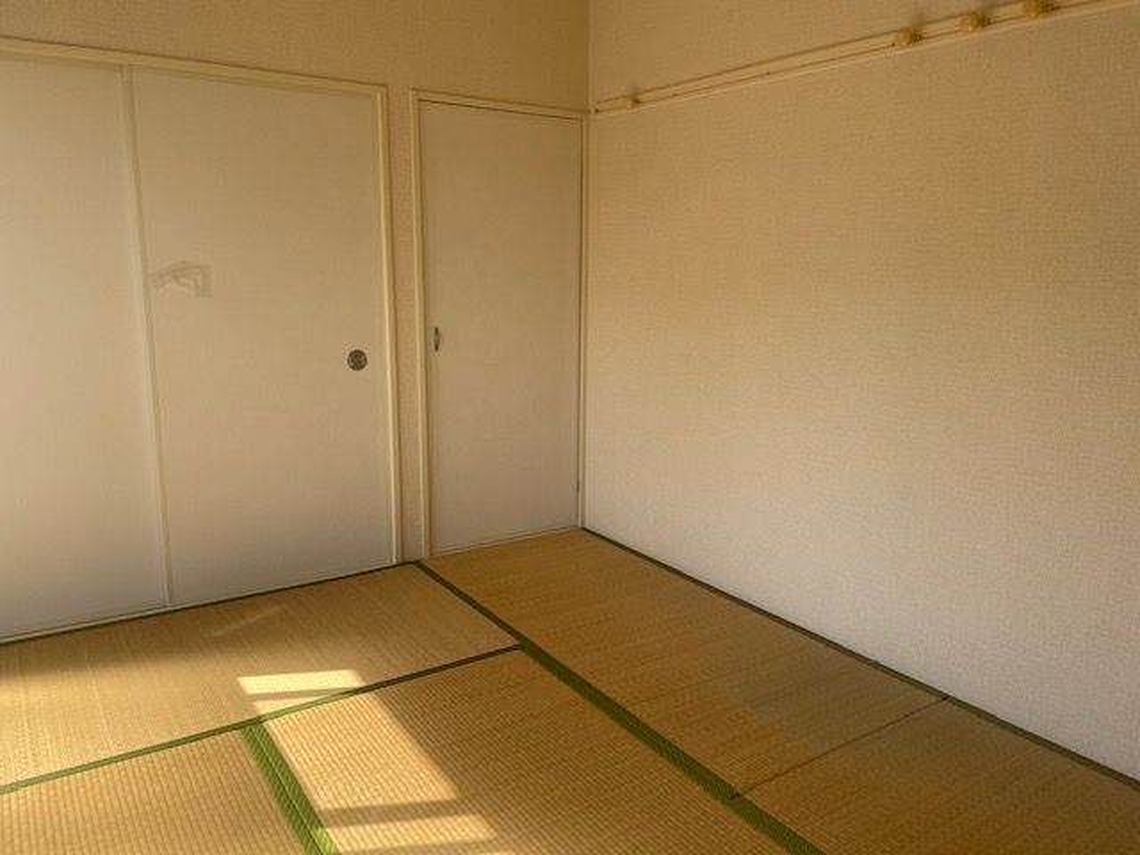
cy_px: 428
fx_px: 856
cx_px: 570
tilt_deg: -10.8
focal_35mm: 26
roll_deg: -1.2
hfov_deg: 67.3
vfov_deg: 53.1
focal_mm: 4.2
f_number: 1.6
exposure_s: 1/729
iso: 32
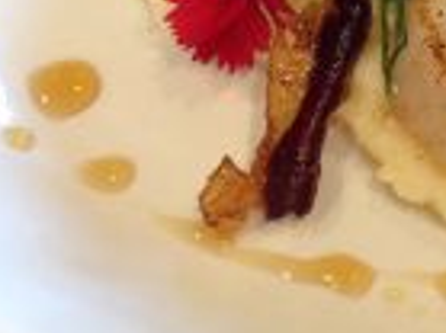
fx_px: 1223
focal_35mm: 95
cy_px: -125
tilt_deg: -51.5
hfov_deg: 19.7
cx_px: 501
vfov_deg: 14.7
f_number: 2.4
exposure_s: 1/20
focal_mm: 4.12
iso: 64
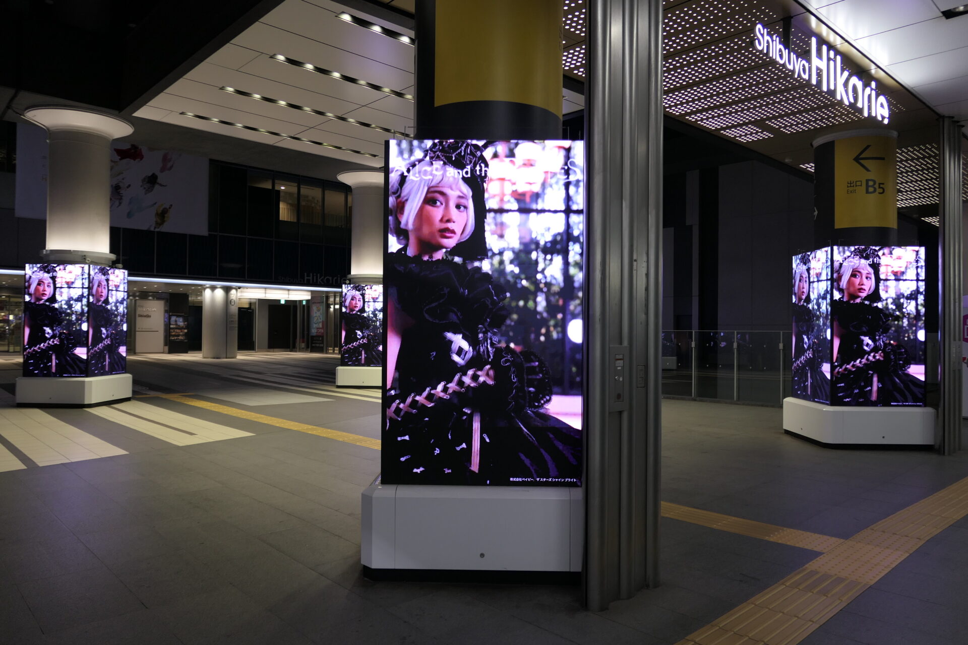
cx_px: 484
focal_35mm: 24
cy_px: 322
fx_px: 645
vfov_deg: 53.1
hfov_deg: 73.7
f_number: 1.6
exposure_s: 1/125
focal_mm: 8.8
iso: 125
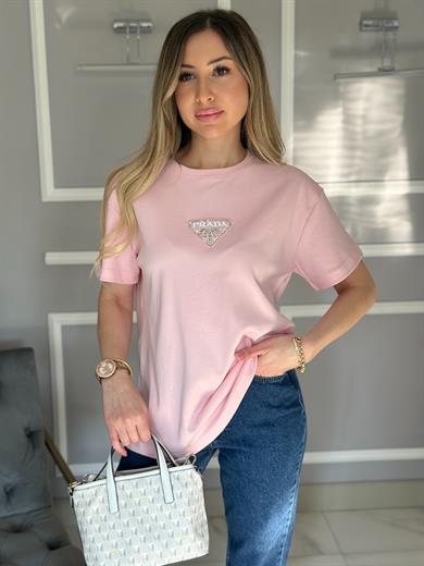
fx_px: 784
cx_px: 212
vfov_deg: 39.7
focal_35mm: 48
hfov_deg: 30.3
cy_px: 283
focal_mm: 6.76
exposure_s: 1/126
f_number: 1.78
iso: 125
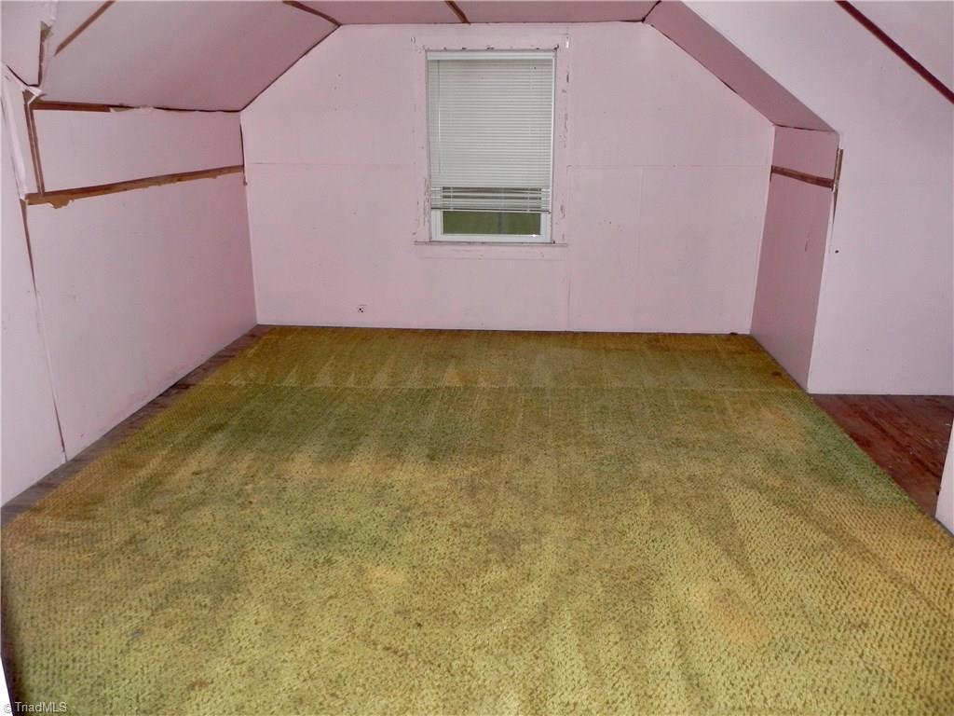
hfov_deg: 67.3
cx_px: 477
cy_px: 358
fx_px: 717
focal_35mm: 26
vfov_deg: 53.1
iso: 200
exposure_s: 1/30
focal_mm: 4.6
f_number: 2.8
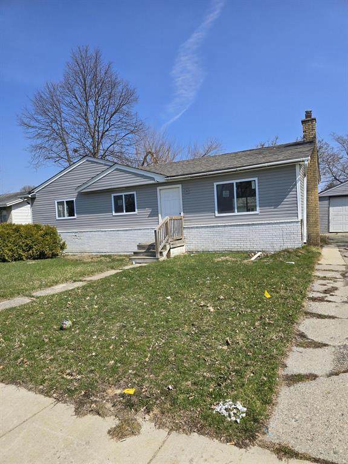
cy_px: 232
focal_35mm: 23
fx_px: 308
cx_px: 174
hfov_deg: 58.9
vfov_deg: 73.9
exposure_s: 1/976
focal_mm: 6.3
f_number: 1.7
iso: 12
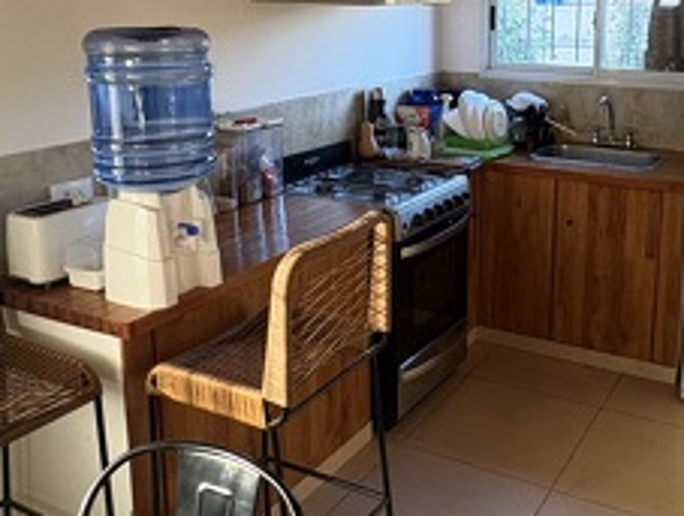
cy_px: 148
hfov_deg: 45.2
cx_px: 440
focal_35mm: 41
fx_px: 811
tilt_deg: -8.1
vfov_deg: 34.7
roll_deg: +0.2
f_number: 2.2
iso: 250
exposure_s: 1/60
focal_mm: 2.22
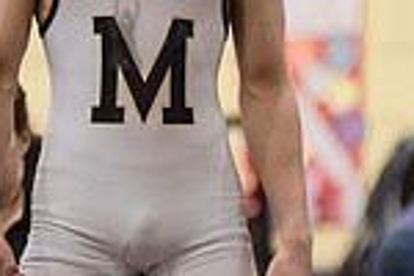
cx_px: 124
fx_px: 8889
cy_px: 23
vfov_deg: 1.8
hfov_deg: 2.7
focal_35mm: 773
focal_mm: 200
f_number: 3.5
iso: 8000
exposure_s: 1/500
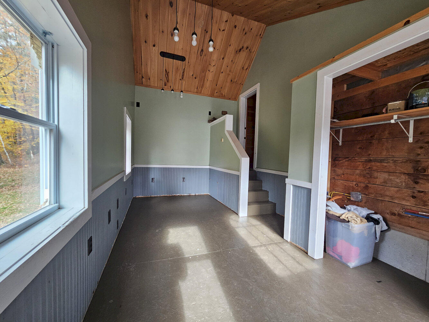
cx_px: 214
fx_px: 161
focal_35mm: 13
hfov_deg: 106.2
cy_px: 161
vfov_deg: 89.9
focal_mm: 2.2
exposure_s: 1/60
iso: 100
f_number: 2.2
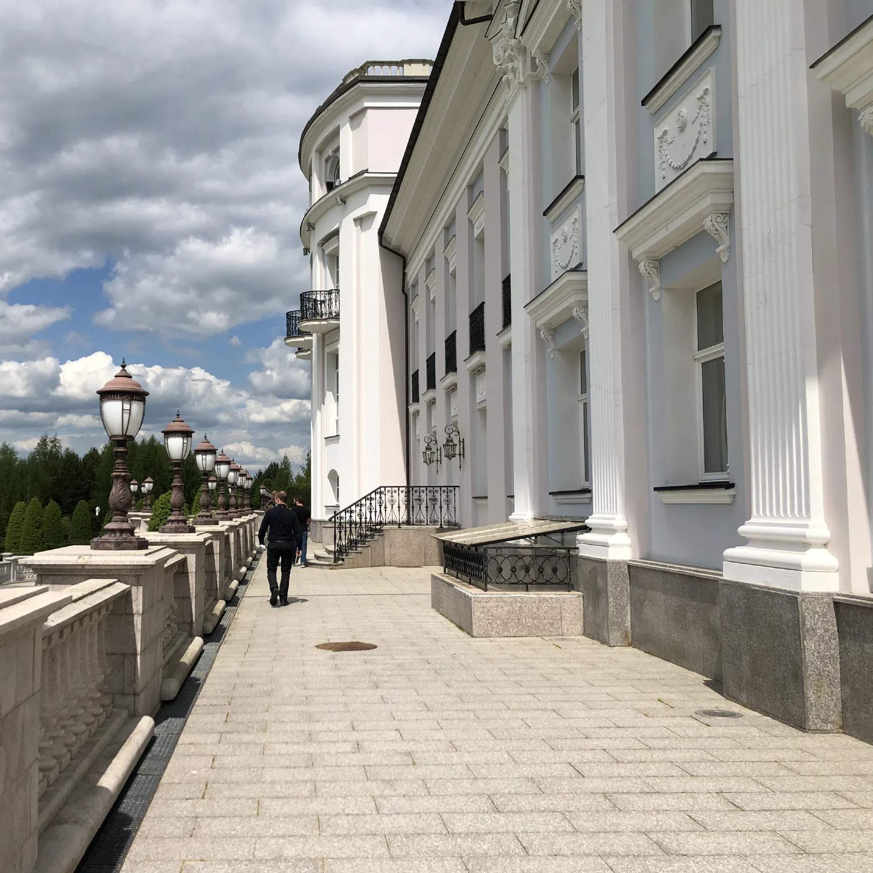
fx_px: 970
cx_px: 306
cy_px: 439
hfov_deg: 47.8
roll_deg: -1.2
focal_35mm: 34
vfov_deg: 48.5
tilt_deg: +4.4
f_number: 1.8
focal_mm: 4
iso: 20
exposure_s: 1/4425
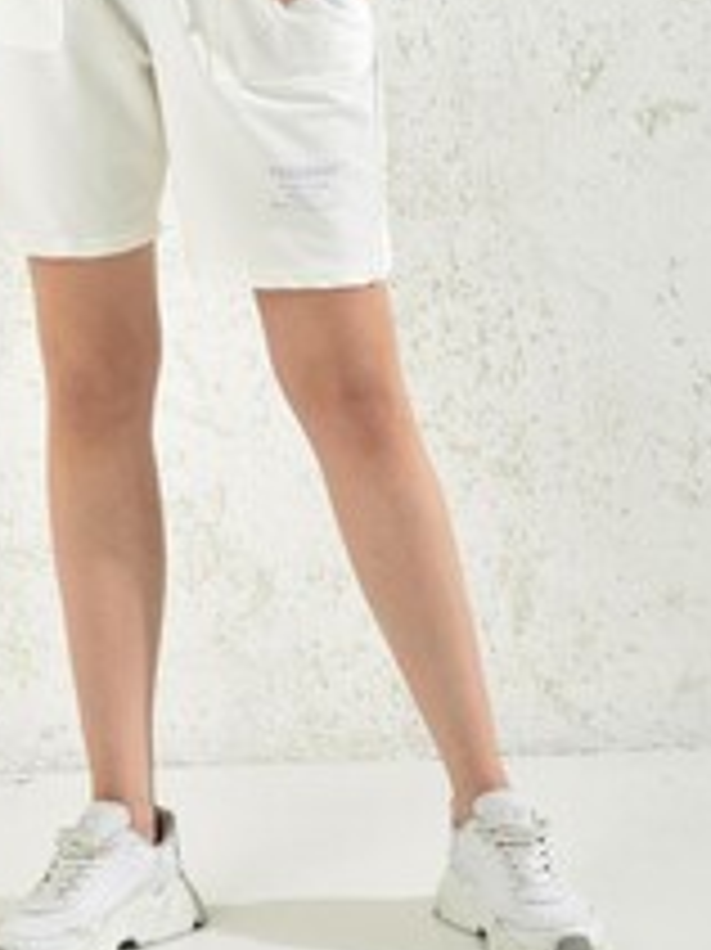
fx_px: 3509
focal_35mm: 128
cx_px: 238
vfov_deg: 15.0
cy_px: -77
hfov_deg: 11.6
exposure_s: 1/160
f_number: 7.1
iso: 100
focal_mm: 52
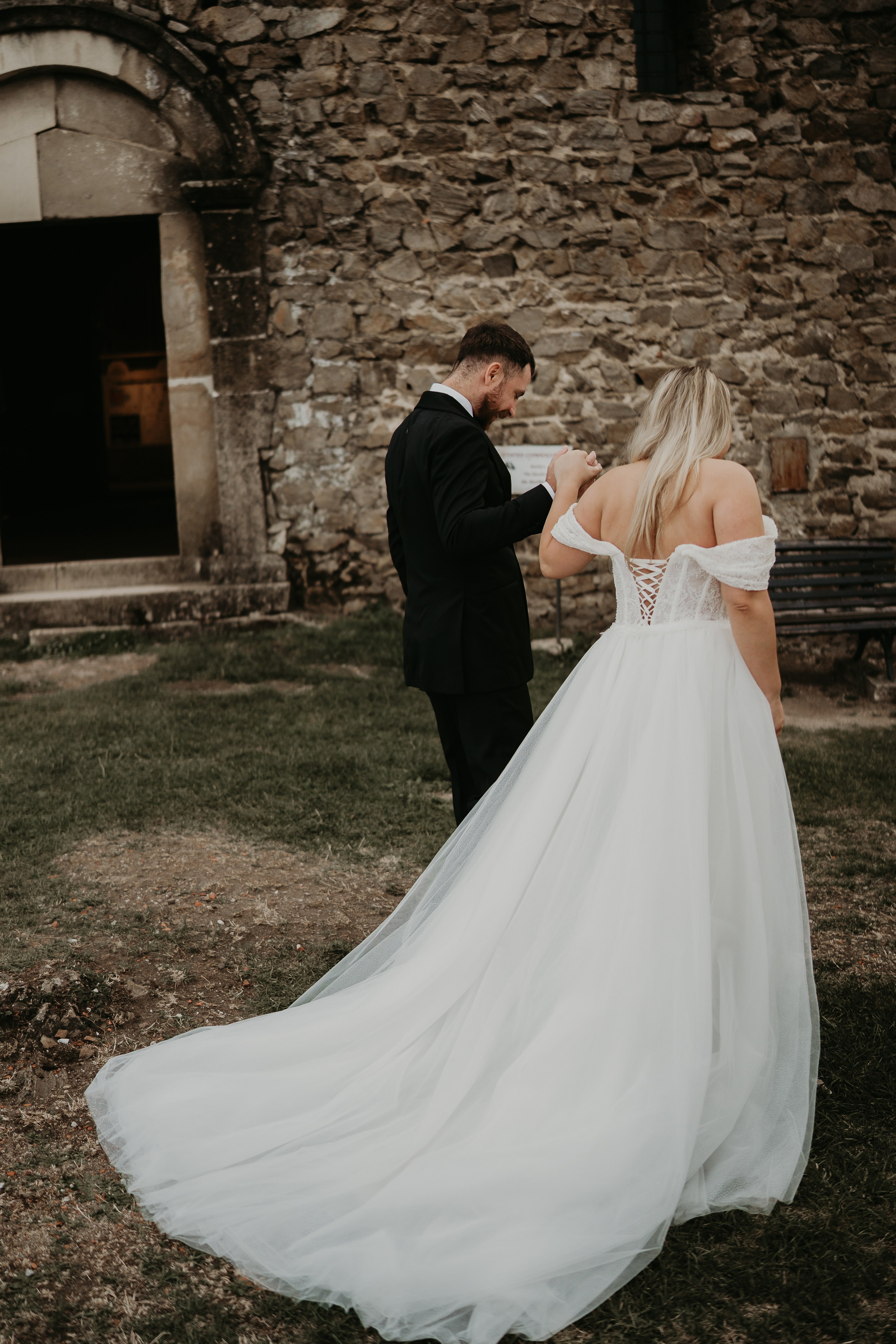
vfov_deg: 54.4
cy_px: 672
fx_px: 1307
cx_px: 448
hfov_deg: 37.9
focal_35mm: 35
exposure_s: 1/4000
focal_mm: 35
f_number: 1.4
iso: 320
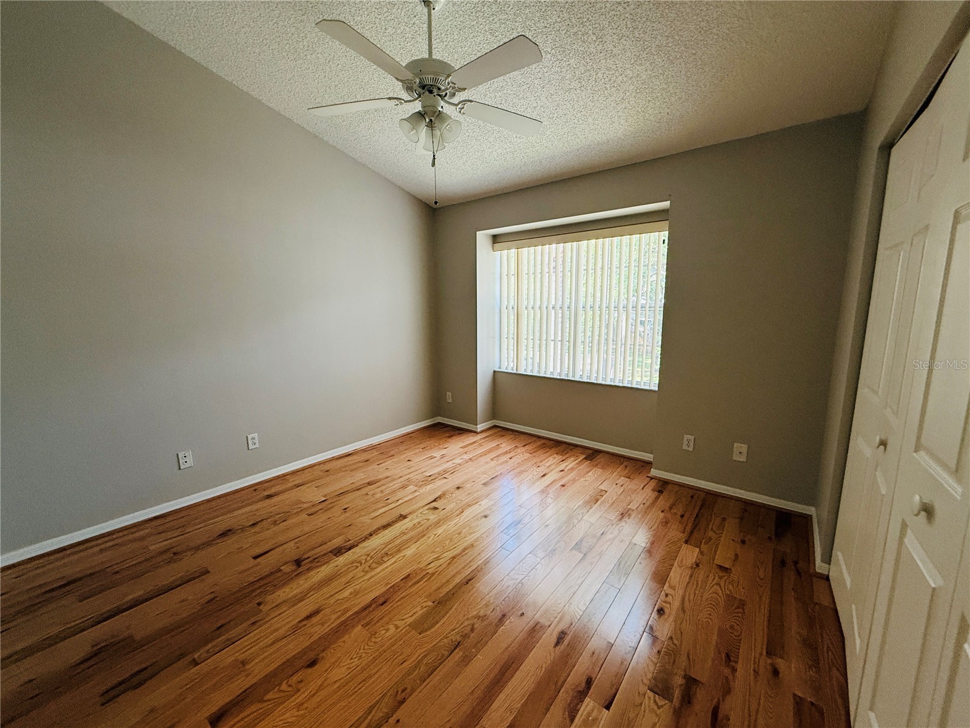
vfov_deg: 85.7
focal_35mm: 14
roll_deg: +0.1
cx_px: 485
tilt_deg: -7.5
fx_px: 392
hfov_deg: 102.1
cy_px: 364
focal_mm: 2.22
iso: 200
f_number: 2.2
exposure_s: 1/99
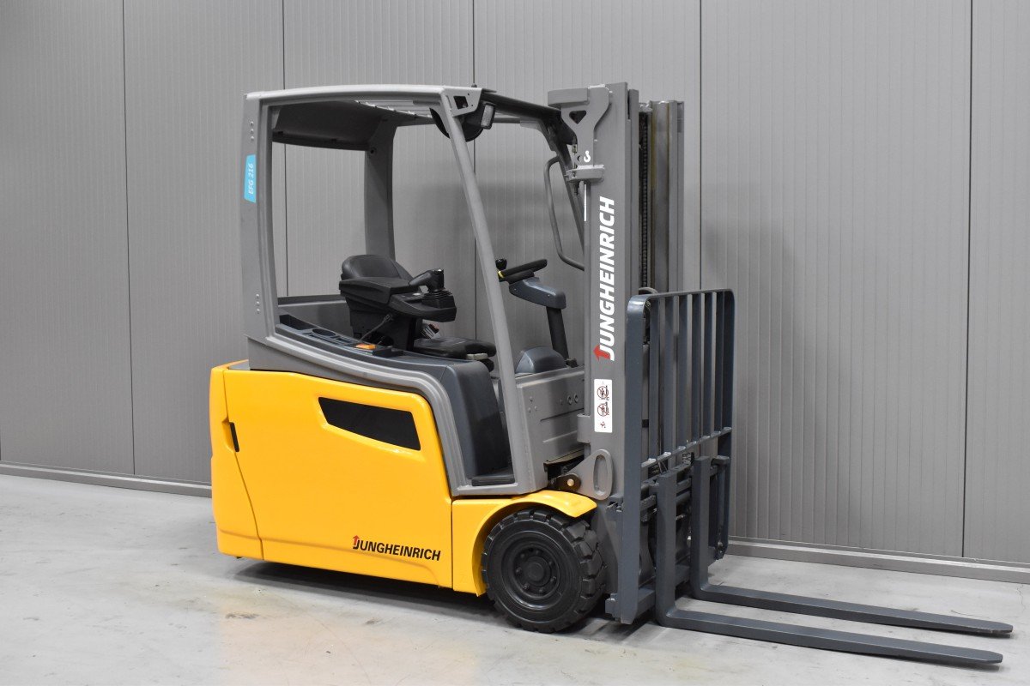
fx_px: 1159
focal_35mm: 40
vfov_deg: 33.0
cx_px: 515
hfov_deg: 47.9
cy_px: 343
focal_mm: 27
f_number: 5.6
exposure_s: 1/30
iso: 1600
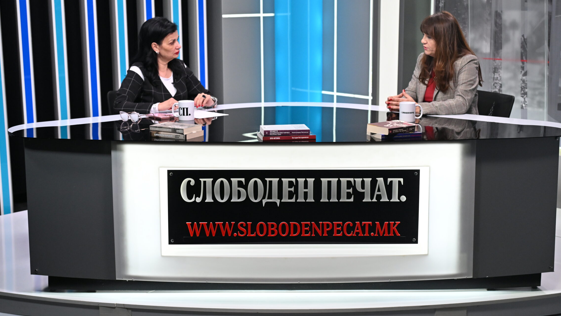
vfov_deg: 23.5
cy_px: 125
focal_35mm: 51
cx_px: 289
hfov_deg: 40.6
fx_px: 759
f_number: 4
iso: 2000
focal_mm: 43
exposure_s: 1/500
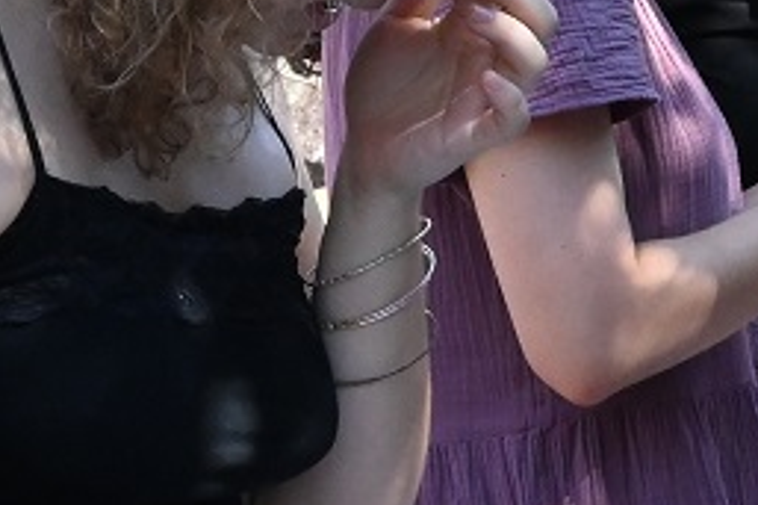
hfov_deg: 7.0
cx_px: 808
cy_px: 493
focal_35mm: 294
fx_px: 6186
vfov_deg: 4.7
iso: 4500
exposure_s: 1/750
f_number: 13
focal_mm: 50
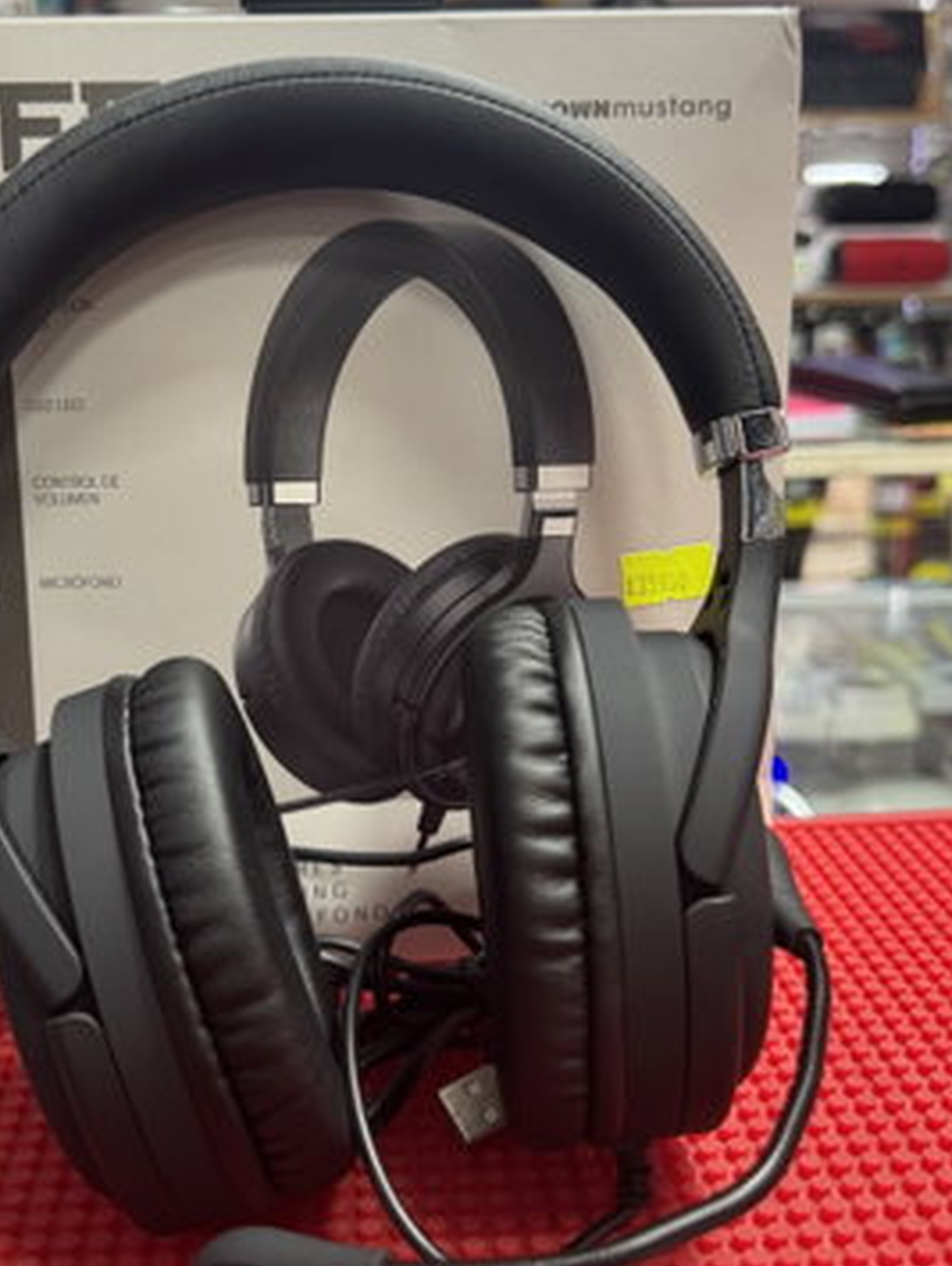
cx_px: 360
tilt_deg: -9.9
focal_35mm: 36
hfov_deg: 39.5
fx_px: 1318
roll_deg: +1.6
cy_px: 480
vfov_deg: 50.8
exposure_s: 1/50
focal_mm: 6.76
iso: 125
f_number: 1.78
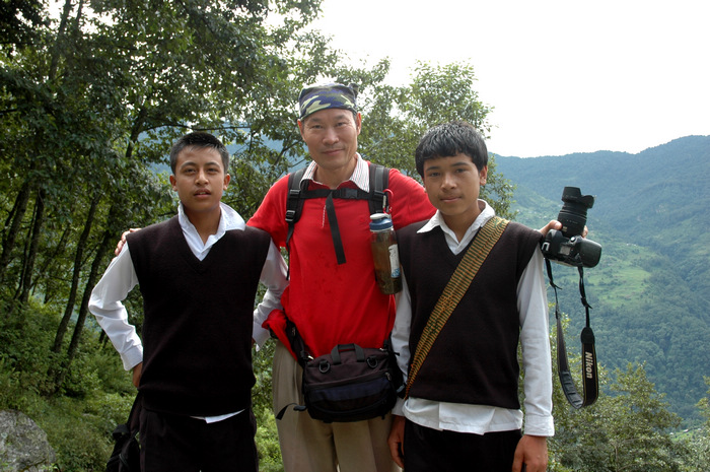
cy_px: 236
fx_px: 650
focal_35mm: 33
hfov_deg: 57.3
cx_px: 355
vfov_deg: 39.9
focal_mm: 22
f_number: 6.3
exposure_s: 1/125
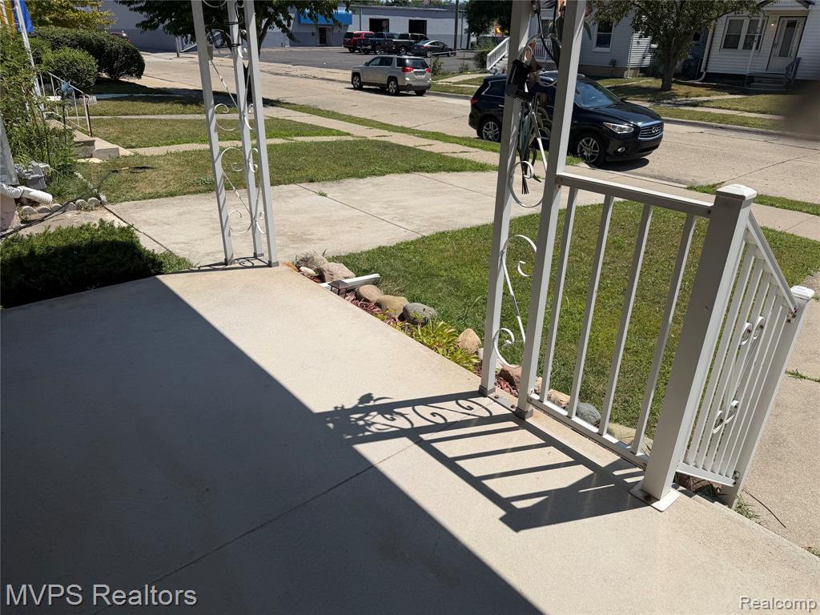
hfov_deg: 71.6
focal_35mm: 24
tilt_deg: -26.8
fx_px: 569
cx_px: 410
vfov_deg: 56.8
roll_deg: -1.3
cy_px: 308
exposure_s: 1/8130
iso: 80
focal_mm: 6.76
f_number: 1.78
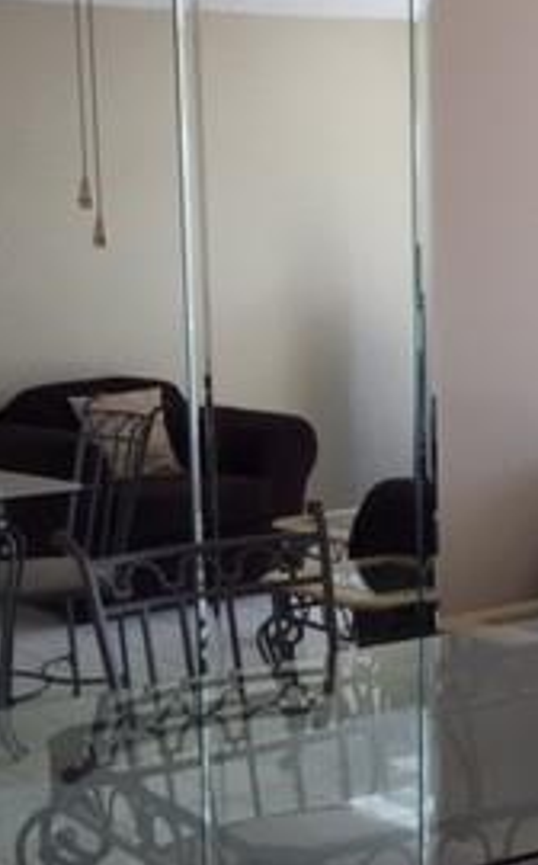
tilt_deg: -9.9
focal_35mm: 73
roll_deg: -1.1
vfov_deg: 28.2
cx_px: 349
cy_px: 535
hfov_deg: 17.8
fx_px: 1718
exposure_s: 1/120
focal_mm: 4.15
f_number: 2.2
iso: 50
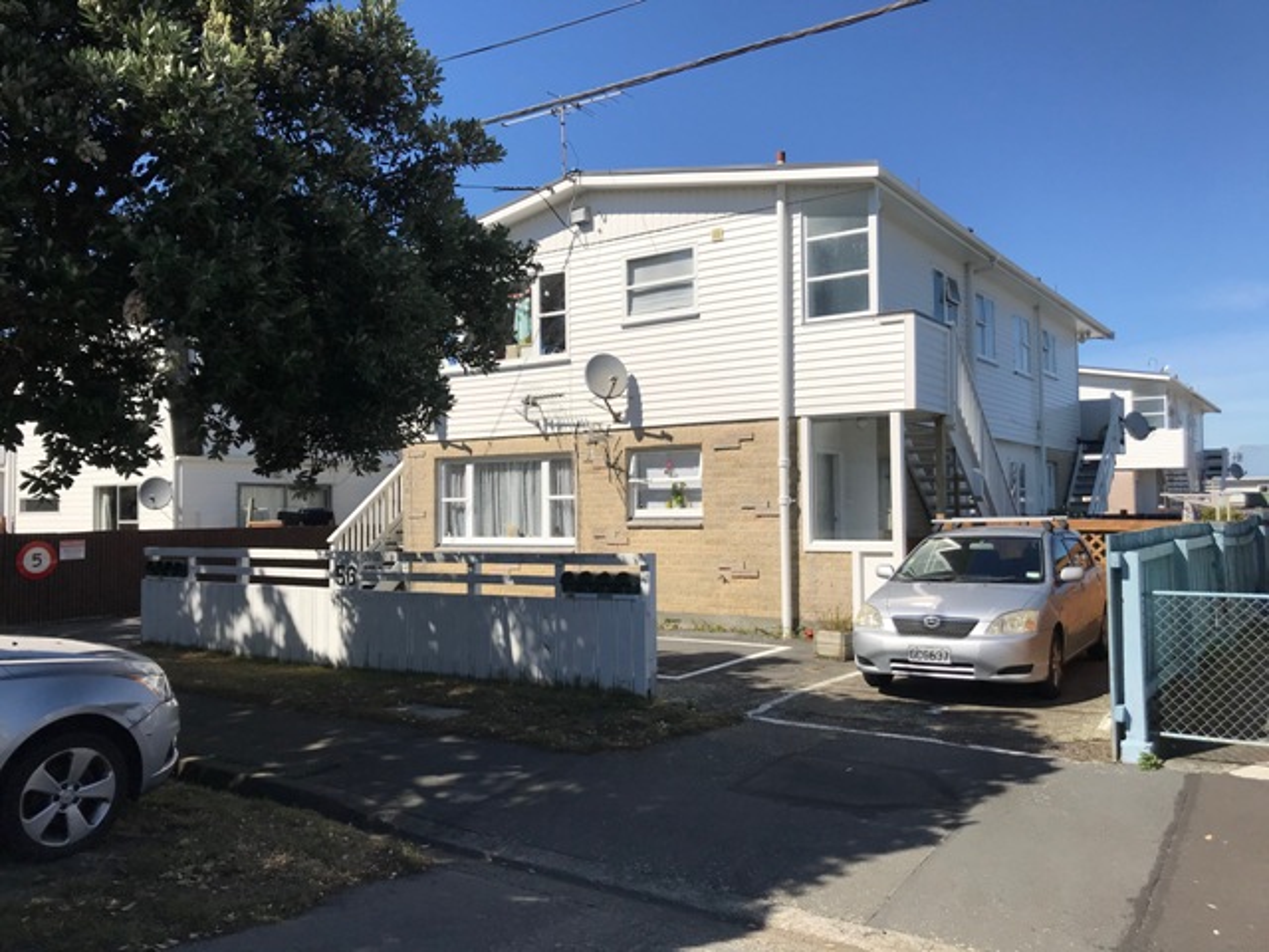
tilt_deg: -0.7
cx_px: 634
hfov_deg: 63.4
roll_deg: +1.7
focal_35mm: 28
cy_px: 476
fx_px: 1026
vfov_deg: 49.7
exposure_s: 1/4000
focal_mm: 3.99
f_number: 1.8
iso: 20
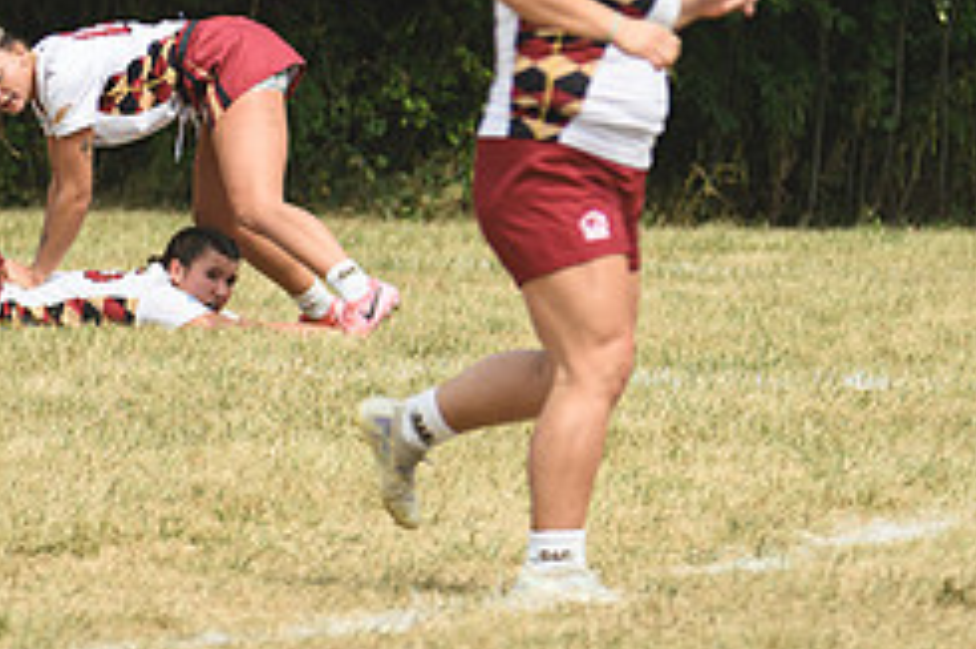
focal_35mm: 922
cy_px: -80
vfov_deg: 1.5
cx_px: 275
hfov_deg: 2.2
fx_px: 24979
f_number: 5.6
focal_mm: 260
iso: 280
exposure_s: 1/1000
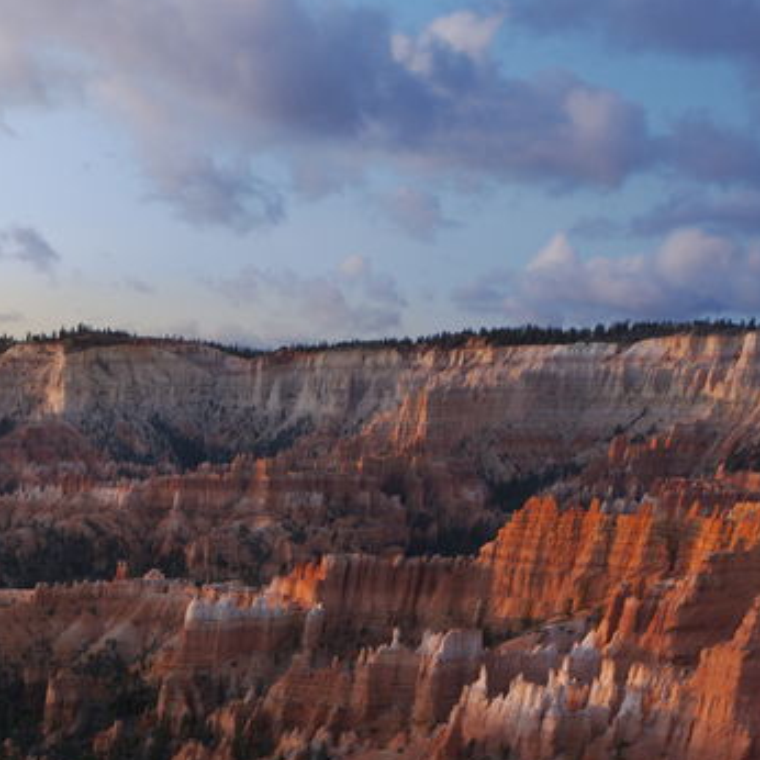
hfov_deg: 25.8
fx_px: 1466
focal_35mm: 59
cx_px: -169
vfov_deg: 24.7
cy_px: 1028
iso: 100
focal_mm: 16
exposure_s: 1/40
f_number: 5
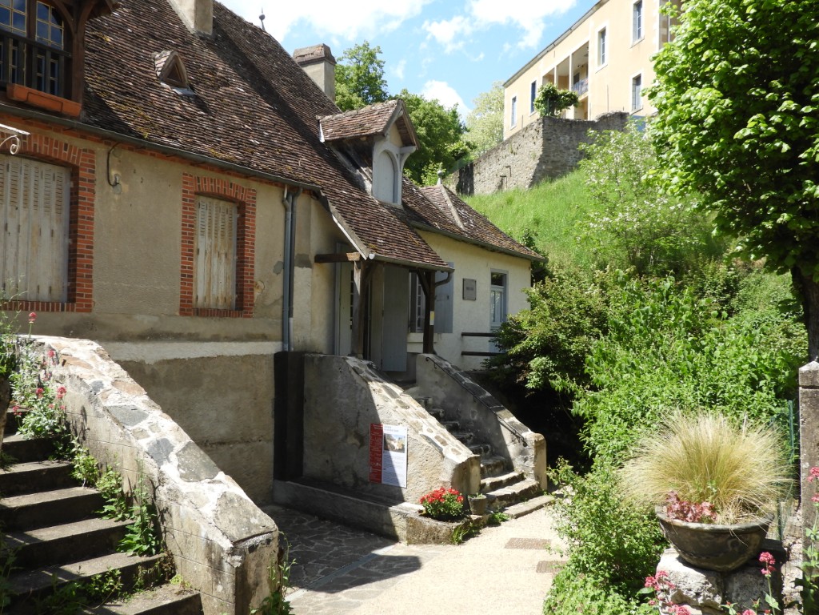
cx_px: 410
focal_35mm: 30
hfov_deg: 60.0
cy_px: 308
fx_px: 710
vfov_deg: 46.8
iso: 100
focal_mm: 5.4
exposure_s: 1/500
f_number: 3.5
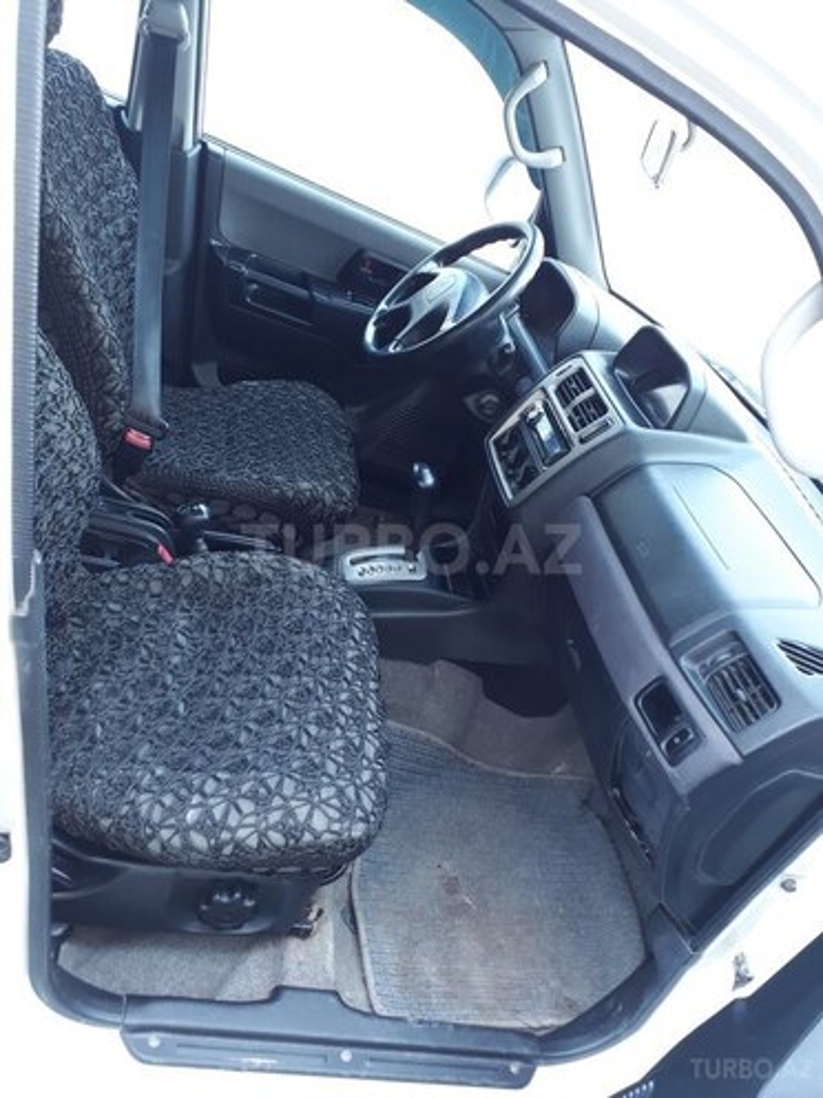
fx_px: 856
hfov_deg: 51.4
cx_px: 412
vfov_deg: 65.3
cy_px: 549
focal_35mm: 27
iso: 50
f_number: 1.9
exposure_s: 1/33
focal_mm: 3.6
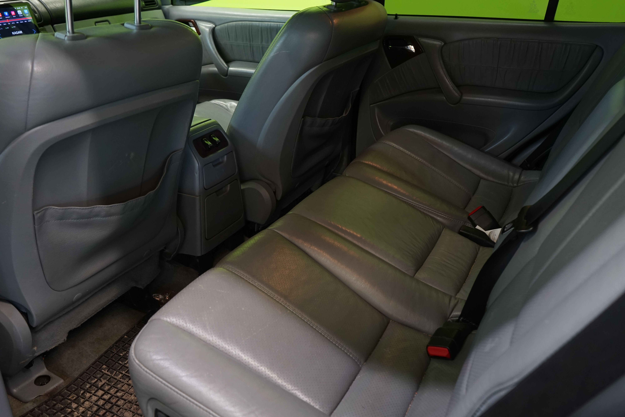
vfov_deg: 42.3
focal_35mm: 31
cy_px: 208
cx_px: 312
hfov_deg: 60.3
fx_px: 538
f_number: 5
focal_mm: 31
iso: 1000
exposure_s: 1/20
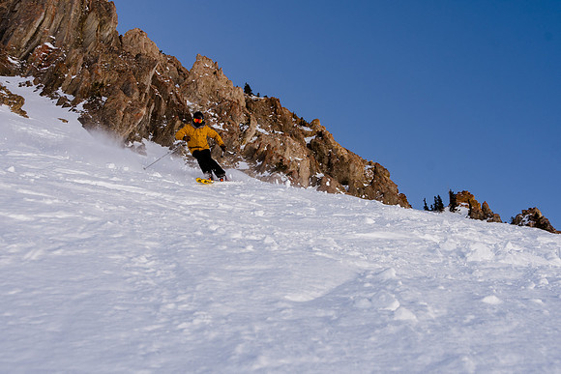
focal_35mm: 42
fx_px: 655
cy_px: 187
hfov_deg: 46.4
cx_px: 280
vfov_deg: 31.9
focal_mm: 28
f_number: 8
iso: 160
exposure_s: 1/640
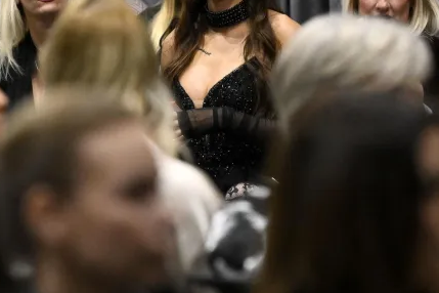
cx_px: 243
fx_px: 4316
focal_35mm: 354
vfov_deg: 3.9
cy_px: 136
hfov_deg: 5.8
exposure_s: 1/500
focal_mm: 200
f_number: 4
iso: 5000
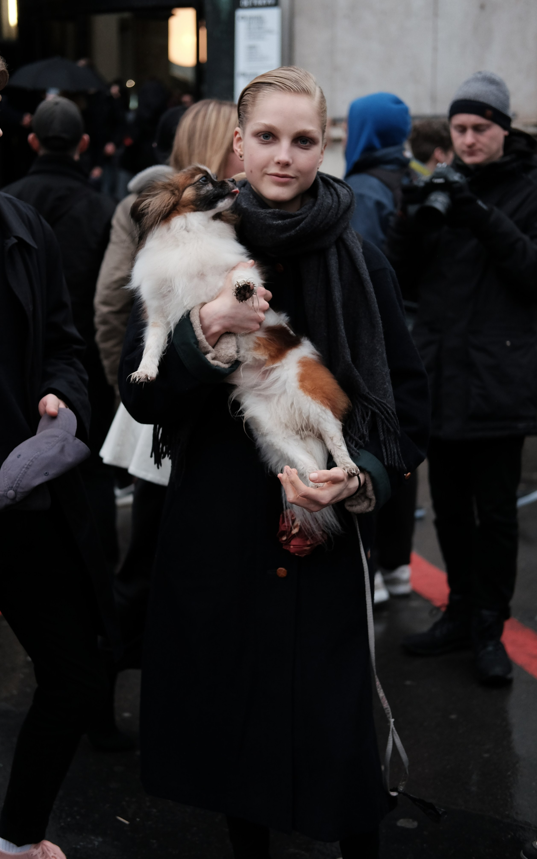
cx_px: 257
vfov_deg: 36.9
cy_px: 437
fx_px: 1288
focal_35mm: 55
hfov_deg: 23.6
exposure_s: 1/500
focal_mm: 35
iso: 800
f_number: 2
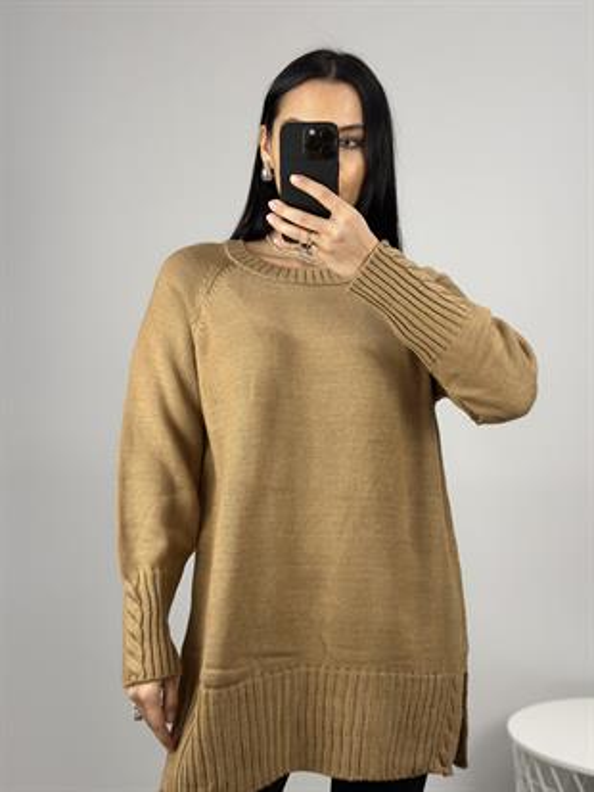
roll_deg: -0.7
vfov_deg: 39.6
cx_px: 297
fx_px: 1098
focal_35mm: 48
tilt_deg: -26.5
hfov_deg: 30.3
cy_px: 396
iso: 125
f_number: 1.78
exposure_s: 1/100
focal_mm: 6.86
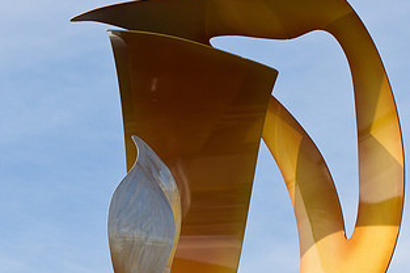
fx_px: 1581
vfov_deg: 9.8
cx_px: 140
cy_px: 182
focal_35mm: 139
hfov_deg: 14.7
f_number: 7.1
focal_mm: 50
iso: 200
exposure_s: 1/500
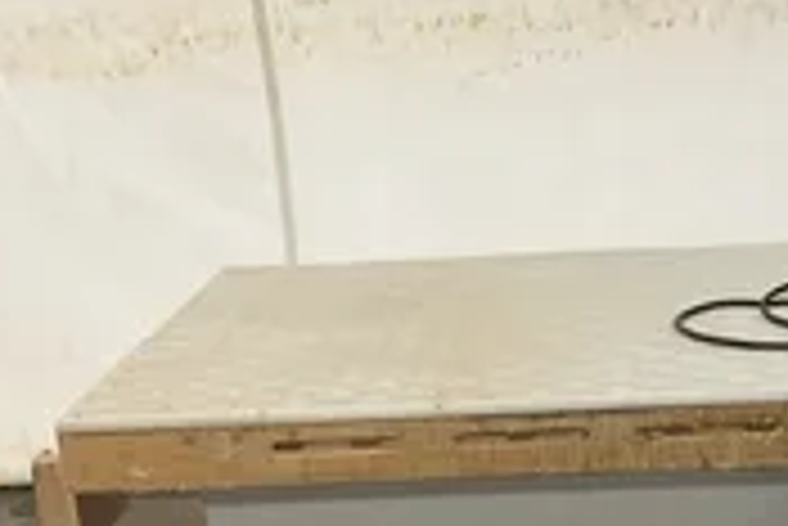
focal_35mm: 69
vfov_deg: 19.4
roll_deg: +5.0
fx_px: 1512
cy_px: 490
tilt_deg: -21.7
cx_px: 549
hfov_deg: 28.9
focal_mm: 3
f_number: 1.8
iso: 200
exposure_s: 1/60
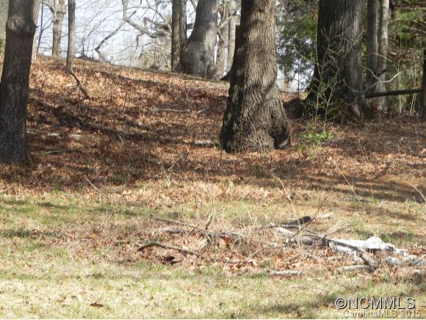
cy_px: 160
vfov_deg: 11.5
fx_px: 1589
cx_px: 213
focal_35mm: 129
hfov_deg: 15.3
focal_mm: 23
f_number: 5.6
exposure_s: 1/272
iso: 160
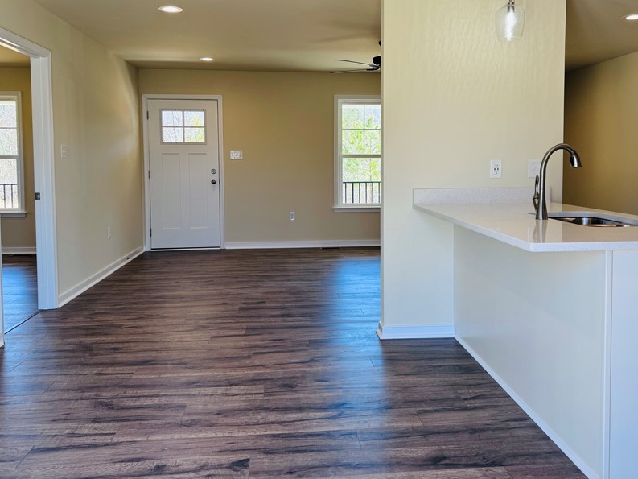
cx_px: 334
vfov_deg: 45.2
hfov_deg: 58.3
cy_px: 196
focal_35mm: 31
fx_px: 571
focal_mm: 6.76
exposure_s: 1/151
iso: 64
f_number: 1.78
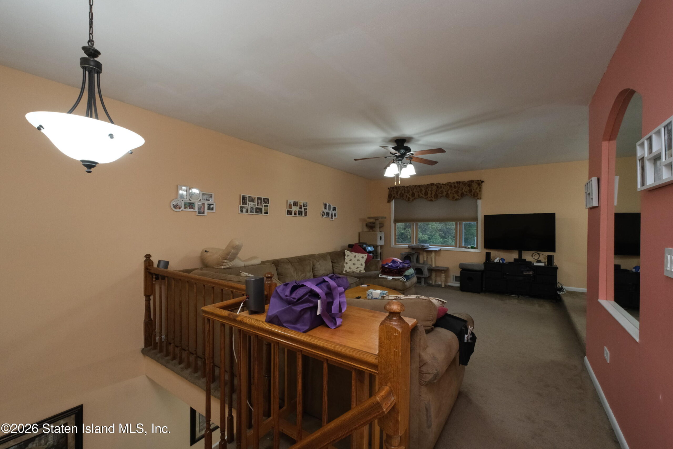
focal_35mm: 15
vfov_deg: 77.3
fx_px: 280
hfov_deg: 100.4
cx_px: 336
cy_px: 224
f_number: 7.1
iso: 2000
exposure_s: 1/60
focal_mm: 10
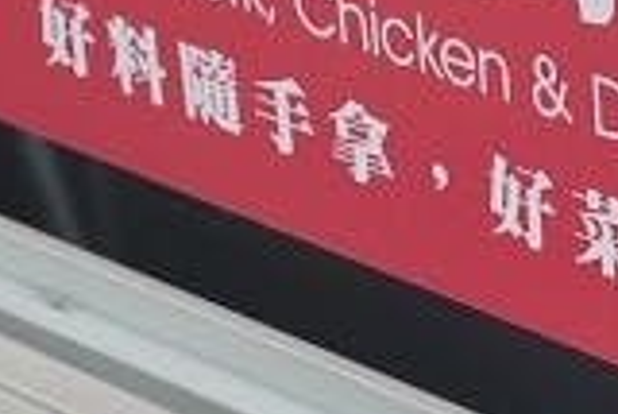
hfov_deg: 9.6
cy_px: 971
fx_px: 3608
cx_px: 757
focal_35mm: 210
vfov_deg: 6.3
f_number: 4
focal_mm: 28
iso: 800
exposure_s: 1/160
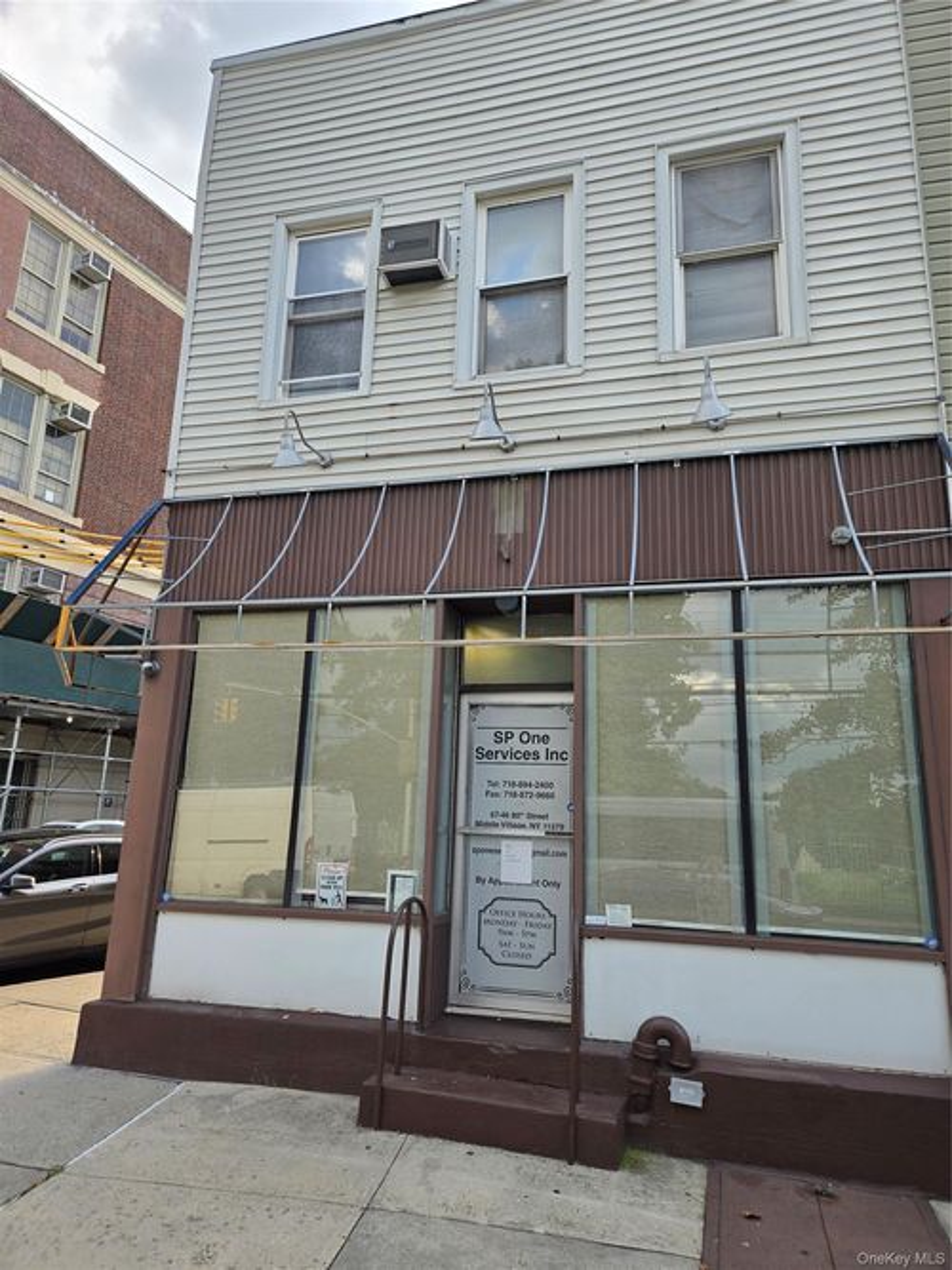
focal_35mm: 23
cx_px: 476
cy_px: 635
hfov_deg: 58.9
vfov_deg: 73.9
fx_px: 844
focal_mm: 5.4
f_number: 1.8
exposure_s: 1/305
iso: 25
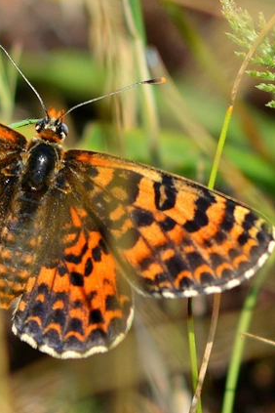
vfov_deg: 10.5
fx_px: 2234
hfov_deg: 7.0
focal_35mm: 195
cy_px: 206
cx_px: 38
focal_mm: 86
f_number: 6.3
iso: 200
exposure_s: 1/640
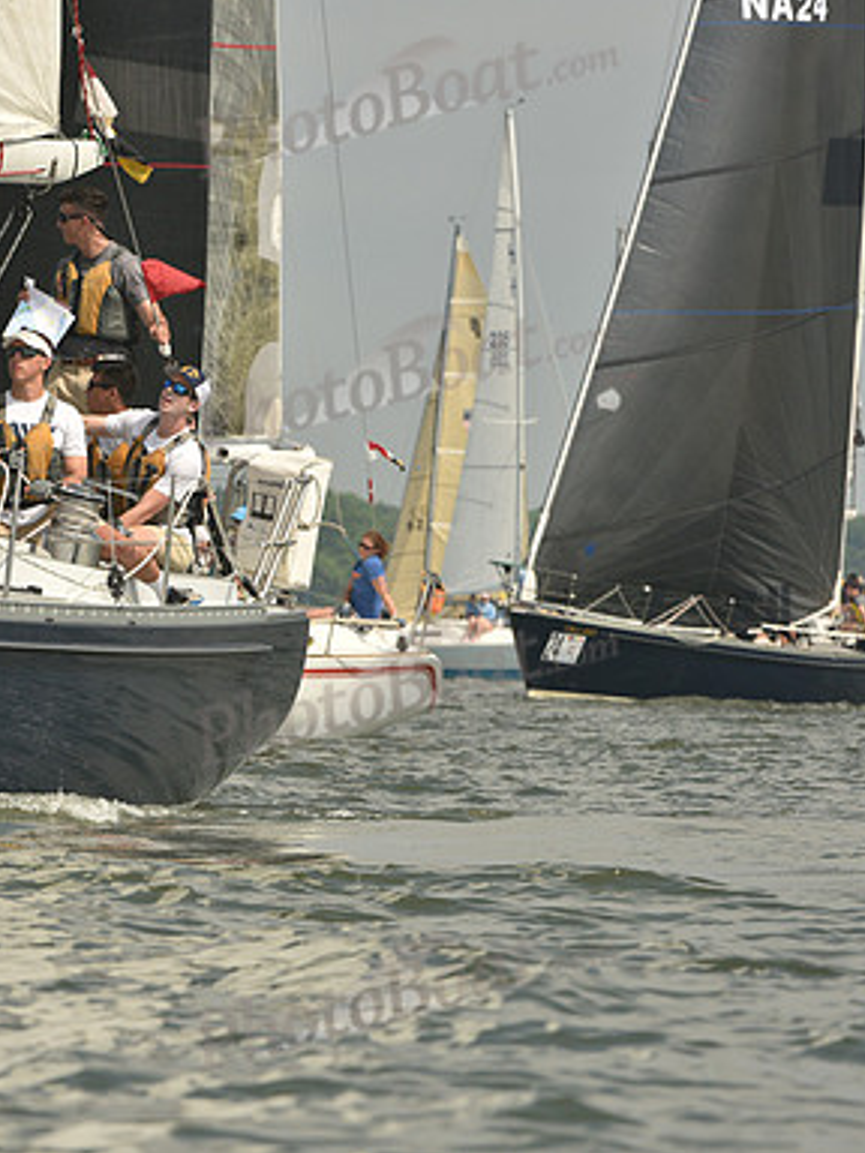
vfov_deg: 4.1
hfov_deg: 3.1
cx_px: 42
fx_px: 15959
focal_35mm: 479
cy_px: 575
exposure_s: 1/800
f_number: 11
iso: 400
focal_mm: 330
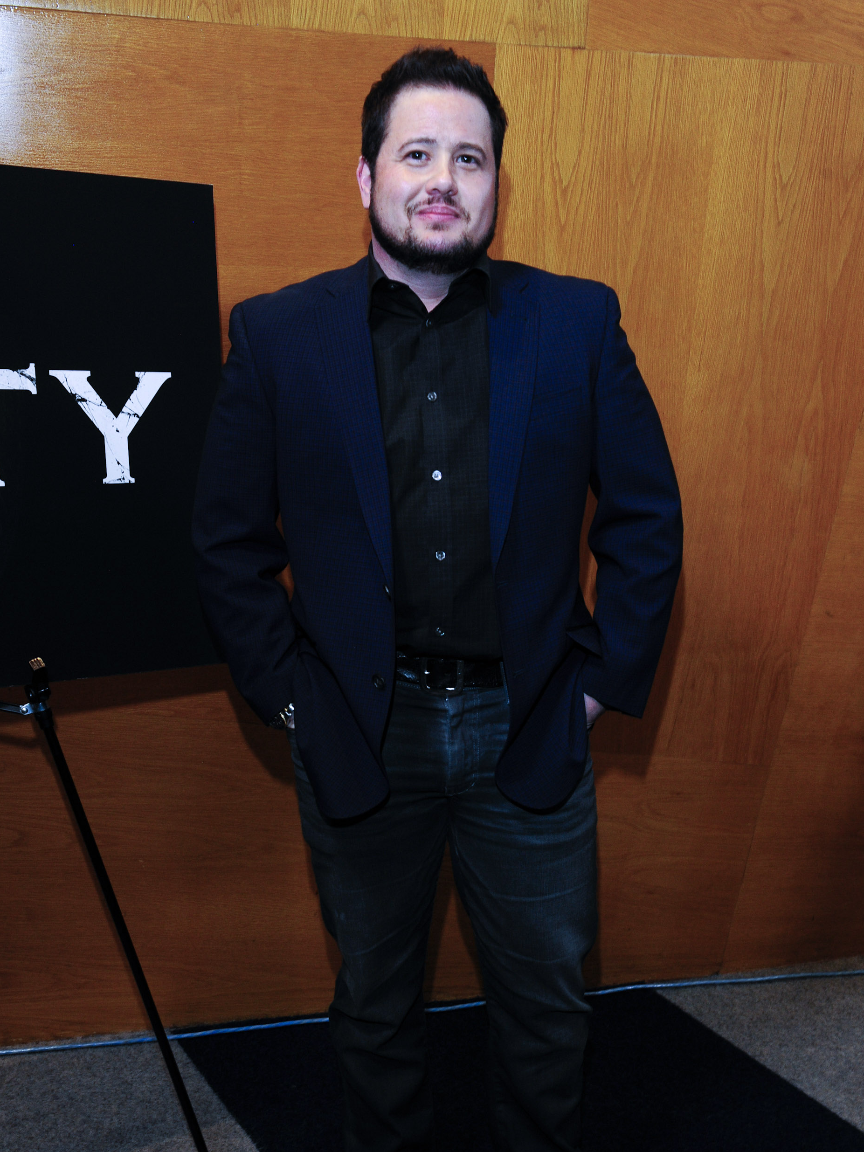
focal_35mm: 42
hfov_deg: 34.3
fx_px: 1398
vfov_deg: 44.6
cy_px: 681
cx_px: 416
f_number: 5.6
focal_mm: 36
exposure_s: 1/60
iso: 1600
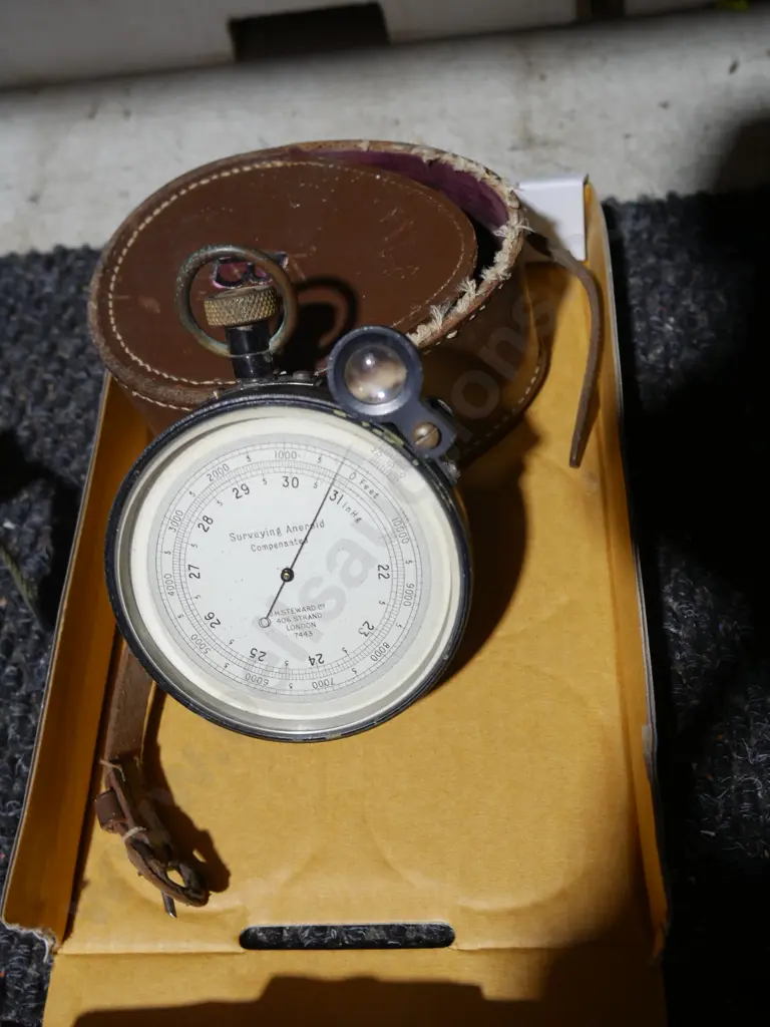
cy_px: 514
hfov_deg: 36.0
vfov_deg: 46.8
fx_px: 1186
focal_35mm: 40
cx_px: 385
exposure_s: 1/60
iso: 400
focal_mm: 20
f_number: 4.4
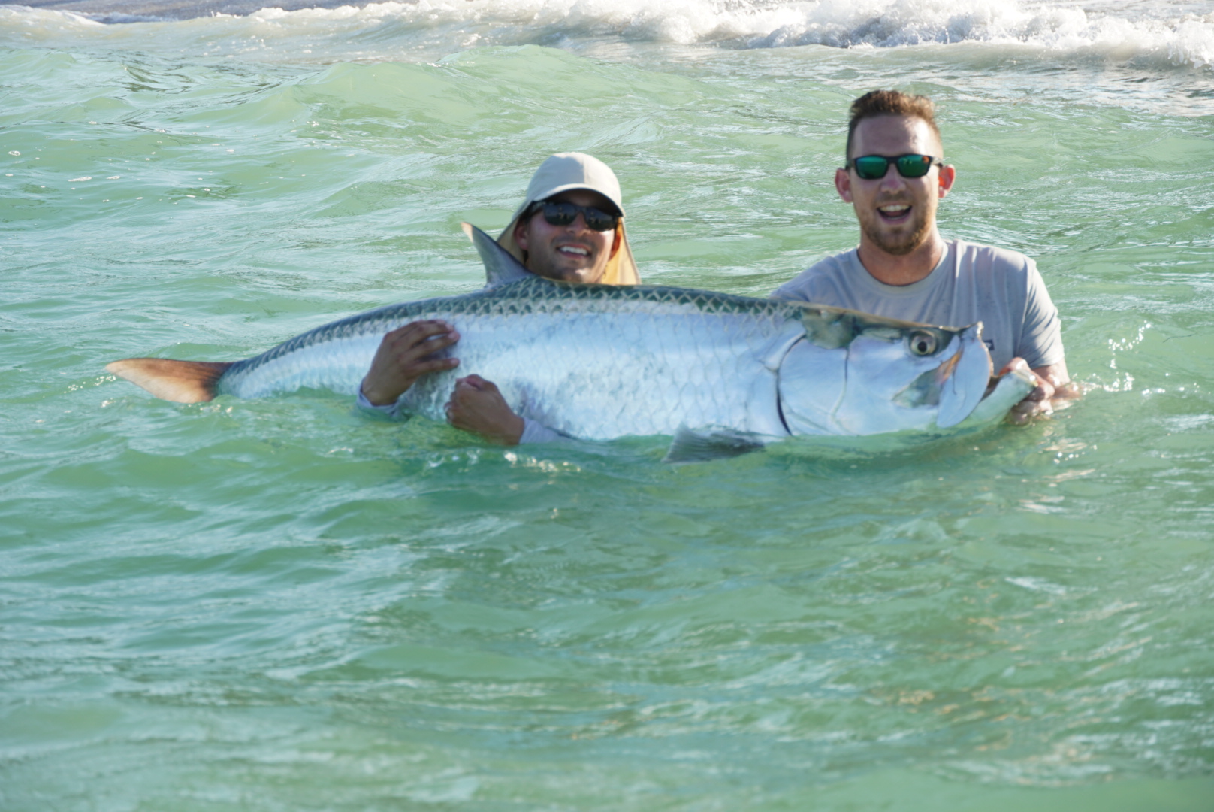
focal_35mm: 106
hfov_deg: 19.2
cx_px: 607
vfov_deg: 12.9
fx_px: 3594
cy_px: 406
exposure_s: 1/250
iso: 100
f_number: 5.6
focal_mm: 71
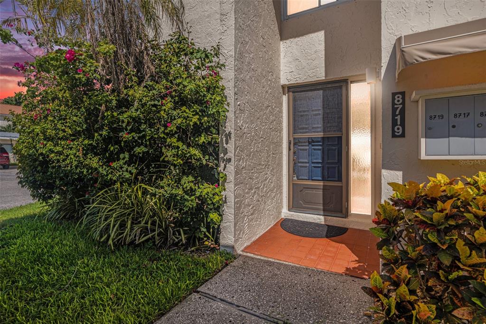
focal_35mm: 17
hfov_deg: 93.3
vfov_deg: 70.4
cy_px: 162
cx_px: 243
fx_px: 229
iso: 50
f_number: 6.3
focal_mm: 17
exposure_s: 1/200
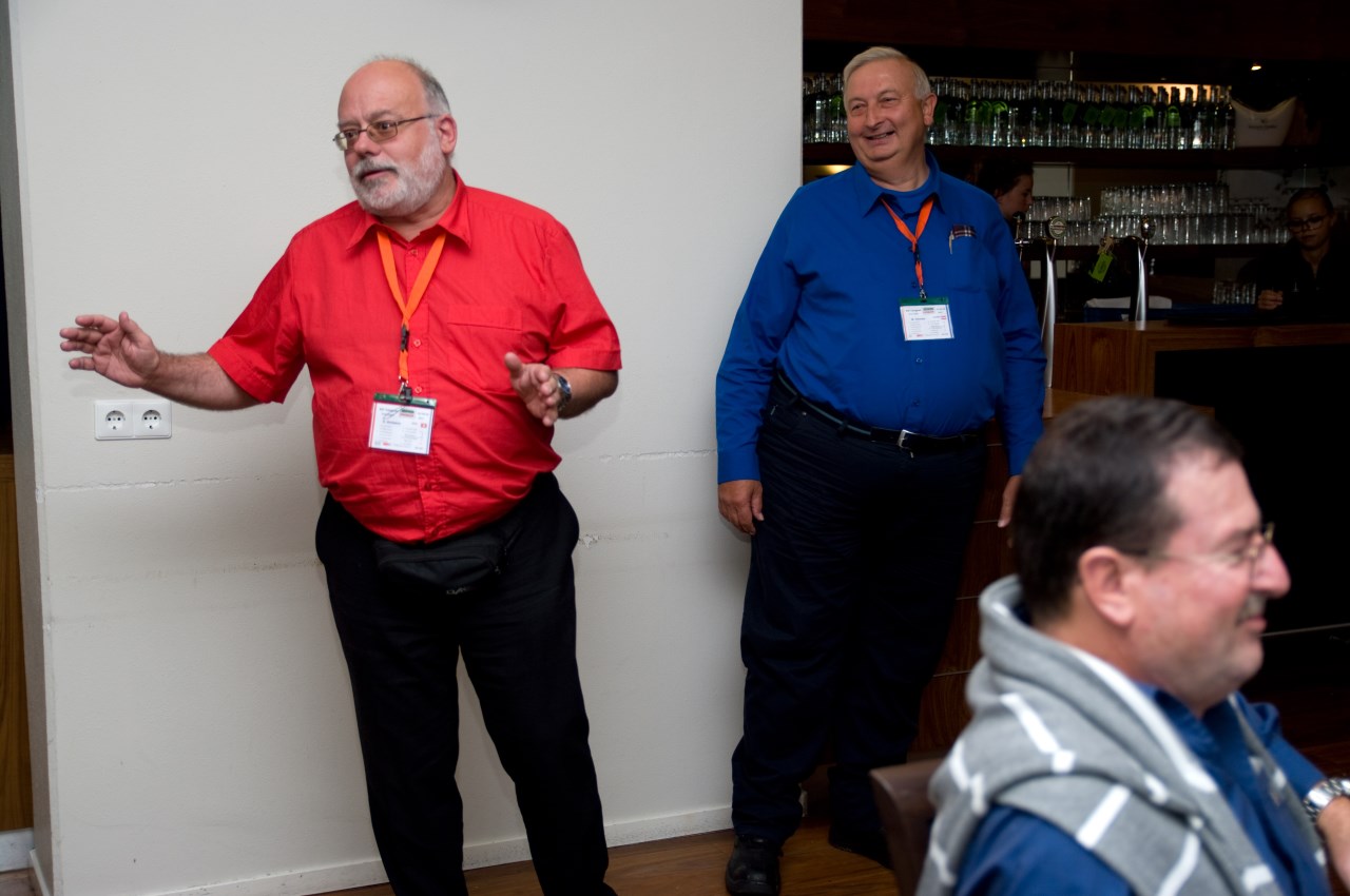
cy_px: 448
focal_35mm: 46
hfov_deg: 42.4
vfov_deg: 28.9
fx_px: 1742
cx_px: 675
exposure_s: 1/60
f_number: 2.8
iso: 200
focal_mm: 31
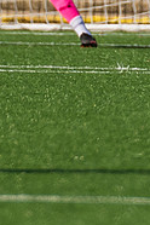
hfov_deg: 0.5
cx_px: 19
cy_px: 163
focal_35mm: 2788
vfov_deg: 0.7
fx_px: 17424
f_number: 4
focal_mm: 300
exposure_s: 1/4000
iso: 400
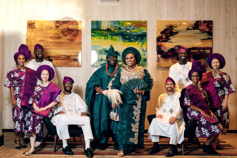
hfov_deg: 39.6
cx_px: 118
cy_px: 79
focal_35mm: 50
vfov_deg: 27.0
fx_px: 329
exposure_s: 1/400
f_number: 1.2
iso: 320
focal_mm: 50
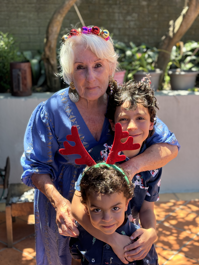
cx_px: 100
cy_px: 132
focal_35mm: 52
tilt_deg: -16.5
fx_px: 399
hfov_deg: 28.0
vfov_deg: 36.8
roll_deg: -1.2
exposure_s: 1/172
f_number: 1.6
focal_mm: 5.96
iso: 50
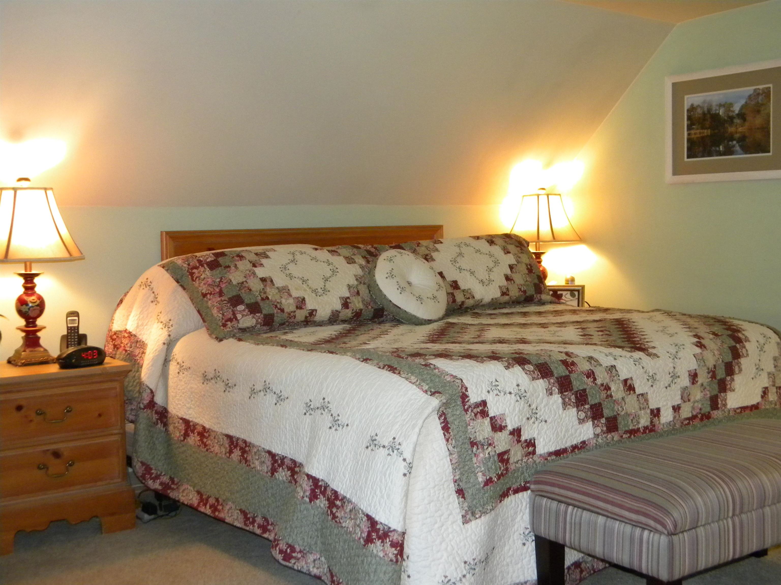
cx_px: 390
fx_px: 925
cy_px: 292
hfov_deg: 45.8
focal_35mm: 41
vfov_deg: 35.1
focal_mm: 7.3
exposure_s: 1/30
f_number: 3.8
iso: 400
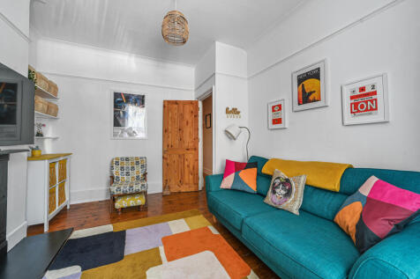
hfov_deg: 104.3
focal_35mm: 14
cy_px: 140
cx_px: 210
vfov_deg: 81.2
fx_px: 163
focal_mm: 14
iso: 400
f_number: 8
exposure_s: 1.6
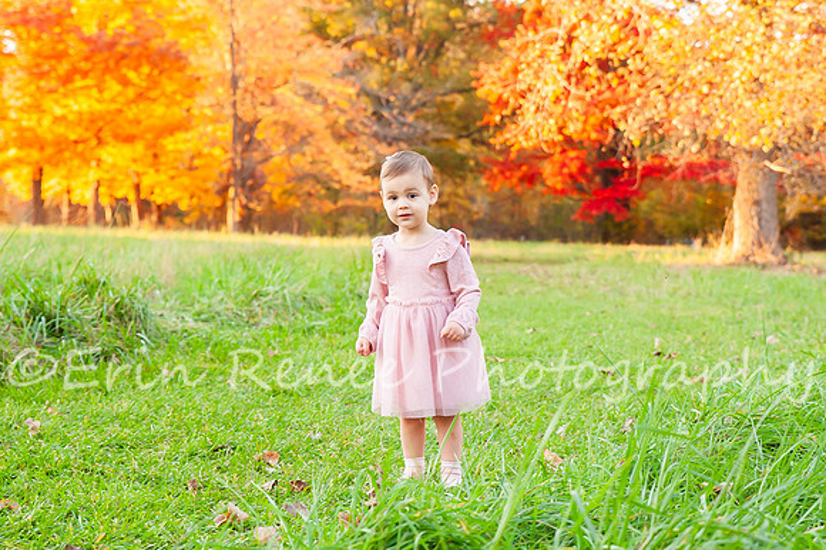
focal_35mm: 84
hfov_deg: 24.2
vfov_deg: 16.2
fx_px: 1926
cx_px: 395
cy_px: 255
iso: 640
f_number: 4.5
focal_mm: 58
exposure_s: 1/200
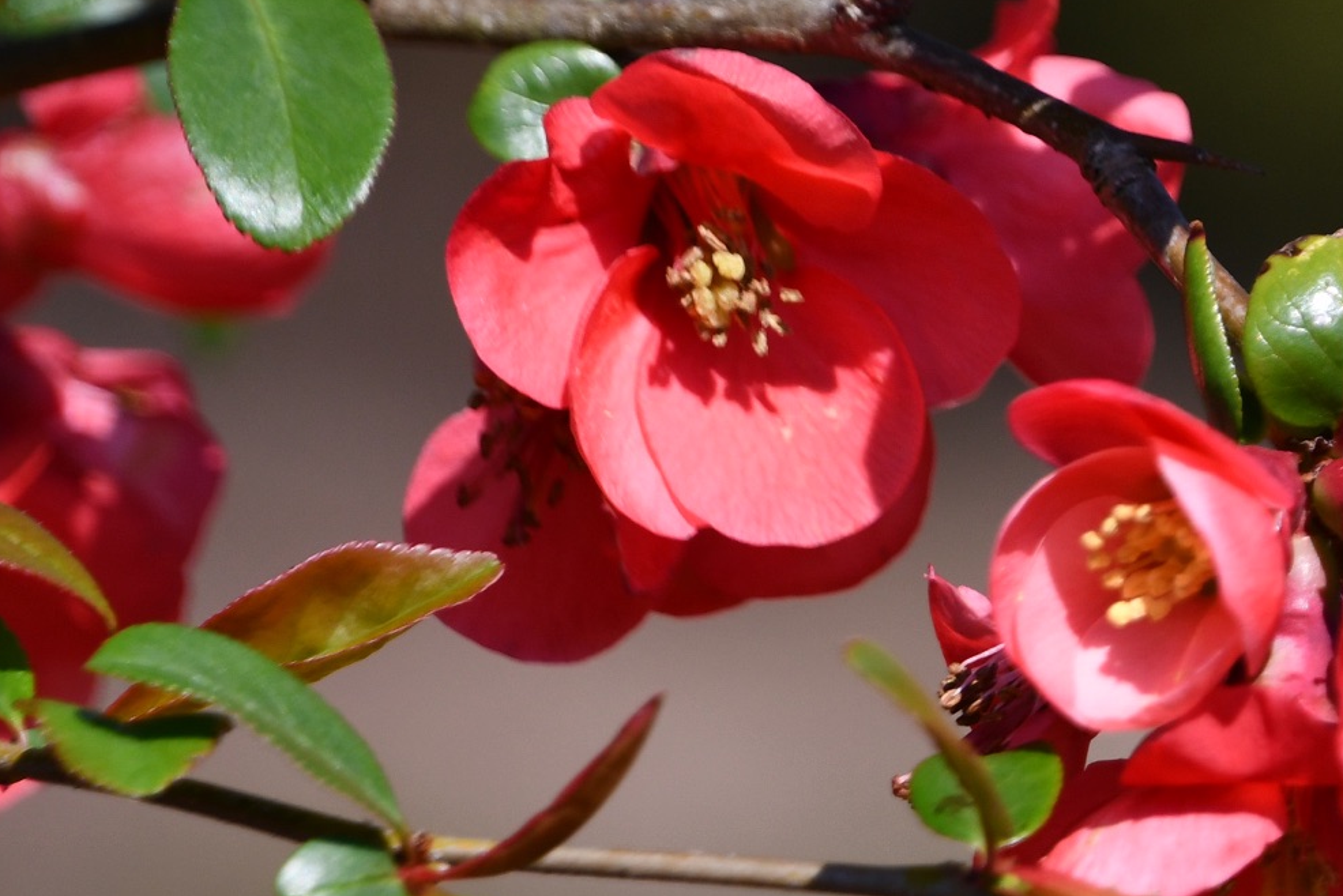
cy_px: 214
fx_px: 39217
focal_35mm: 1051
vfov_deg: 1.3
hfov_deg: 2.0
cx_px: 1023
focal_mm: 300
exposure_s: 1/500
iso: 280
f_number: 6.3
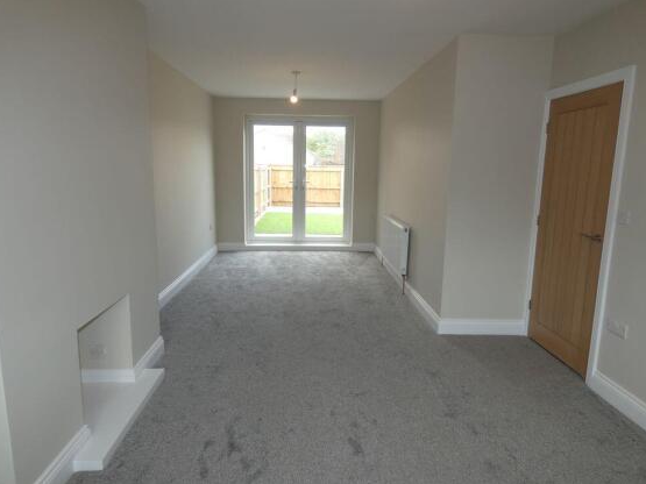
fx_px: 392
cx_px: 325
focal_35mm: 21
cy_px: 231
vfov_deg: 63.4
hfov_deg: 79.0
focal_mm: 3.6
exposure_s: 1/80
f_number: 2.8
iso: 80
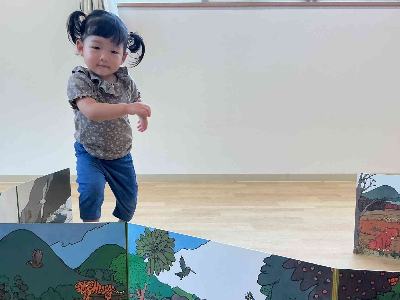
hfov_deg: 56.8
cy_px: 164
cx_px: 199
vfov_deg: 44.1
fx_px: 370
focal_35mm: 32
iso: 25
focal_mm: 3
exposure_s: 1/100
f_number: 1.8
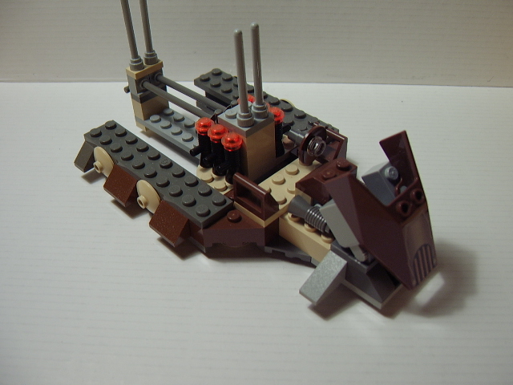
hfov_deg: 58.4
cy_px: 192
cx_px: 256
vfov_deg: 45.4
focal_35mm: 31
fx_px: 459
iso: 100
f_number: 2.7
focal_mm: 8.13
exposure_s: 1/32
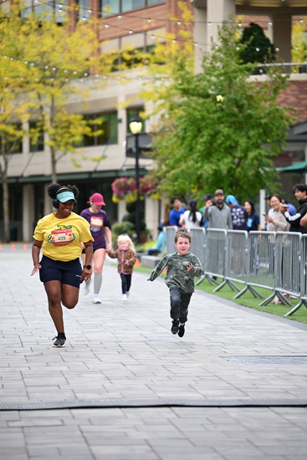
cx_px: 154
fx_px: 1598
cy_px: 230
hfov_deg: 11.0
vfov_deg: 16.4
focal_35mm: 125
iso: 640
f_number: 2.8
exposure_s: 1/2500
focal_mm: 125
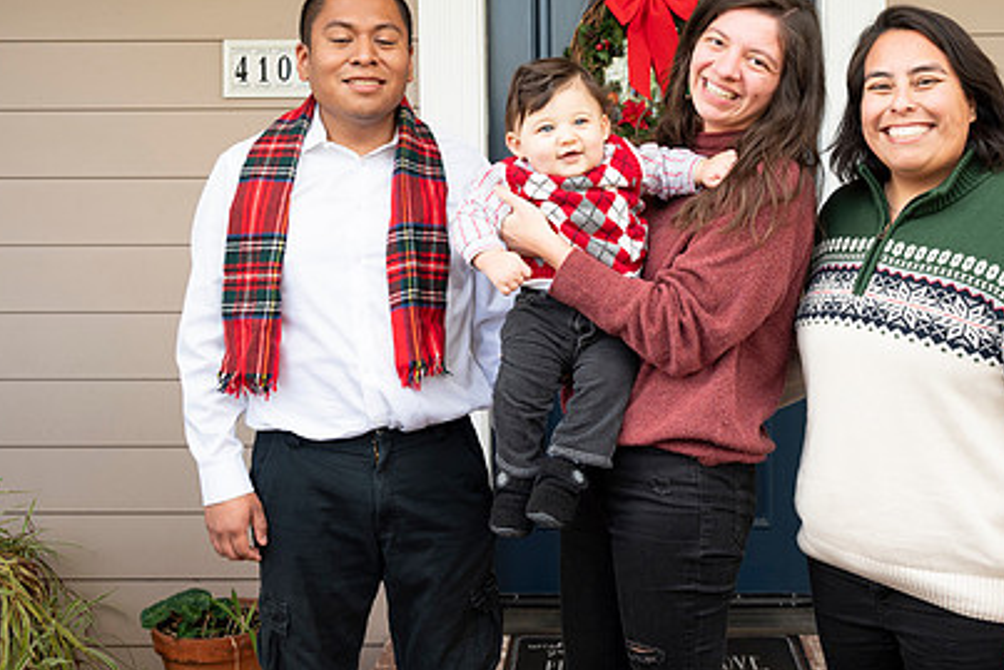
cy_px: 238
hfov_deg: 42.4
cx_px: 625
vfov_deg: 29.1
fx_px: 1283
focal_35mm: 46
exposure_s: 1/160
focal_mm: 32
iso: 400
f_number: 4.8
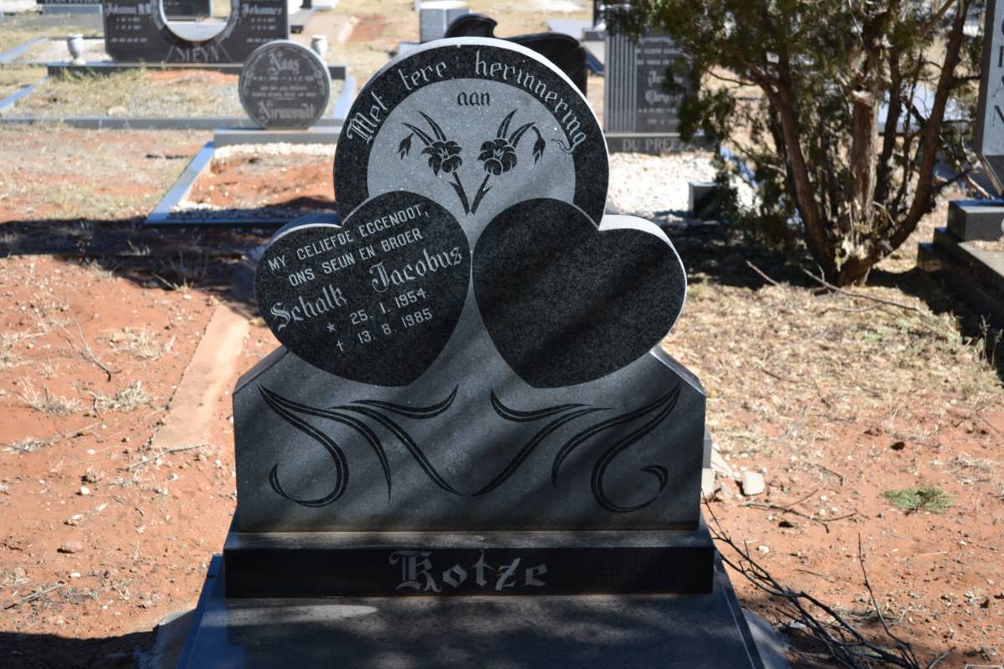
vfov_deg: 26.5
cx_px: 502
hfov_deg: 38.9
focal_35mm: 51
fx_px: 1422
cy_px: 334
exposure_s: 1/125
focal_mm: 34
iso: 160
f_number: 5.6
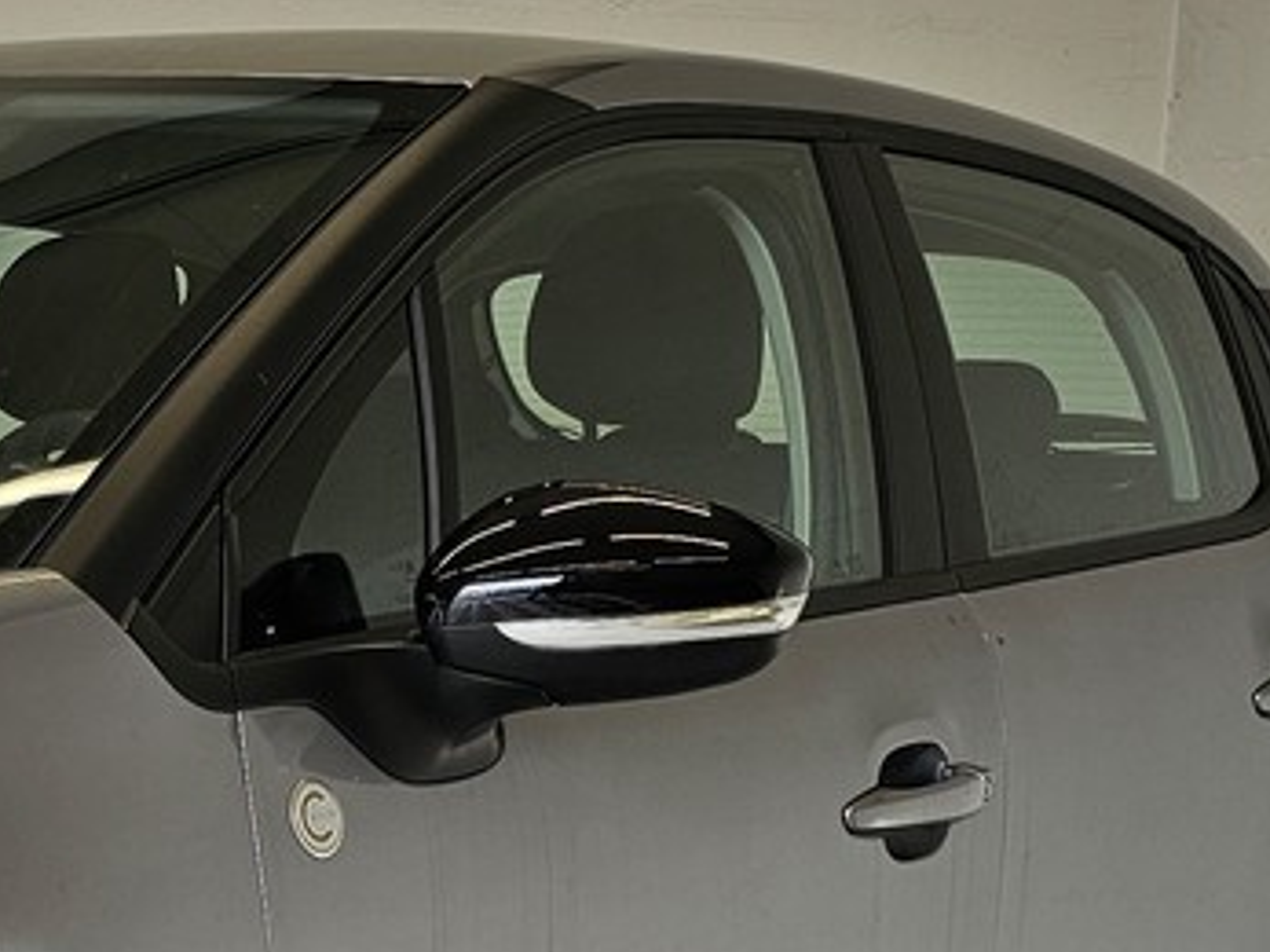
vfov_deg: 13.5
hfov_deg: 17.5
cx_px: -337
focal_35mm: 106
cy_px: 1186
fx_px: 3888
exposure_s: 1/100
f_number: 1.7
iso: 12
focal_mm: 6.3
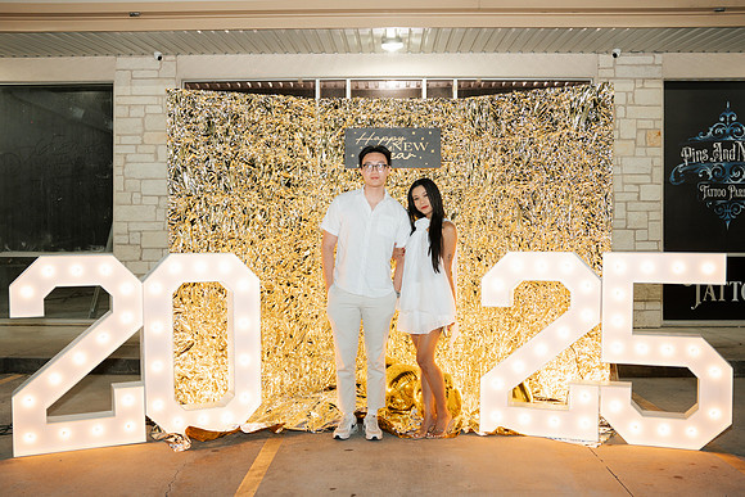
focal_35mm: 36
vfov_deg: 36.8
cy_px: 264
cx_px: 376
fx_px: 747
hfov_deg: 53.0
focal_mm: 33
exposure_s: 1/160
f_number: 2.8
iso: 1000
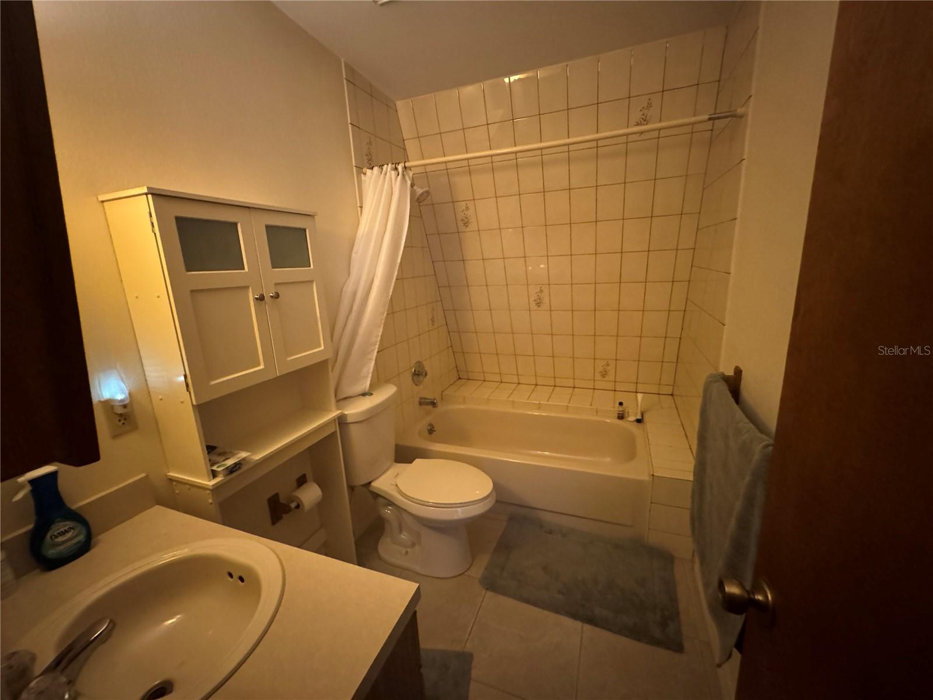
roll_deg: +2.6
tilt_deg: -15.2
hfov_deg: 102.1
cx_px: 466
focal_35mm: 14
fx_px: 377
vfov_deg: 85.7
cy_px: 350
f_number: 2.2
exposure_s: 1/40
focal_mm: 2.22
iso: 1250
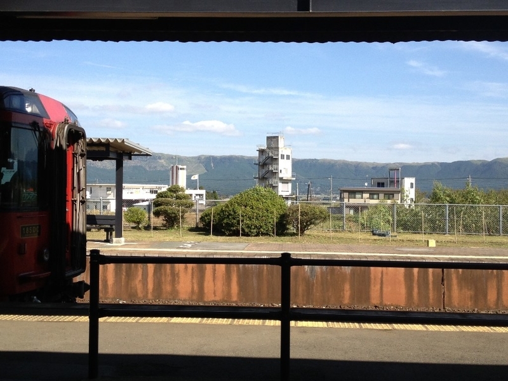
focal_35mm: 35
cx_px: 254
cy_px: 190
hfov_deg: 52.6
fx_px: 514
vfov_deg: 40.7
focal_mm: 4.28
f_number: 2.4
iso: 64
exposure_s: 1/1227
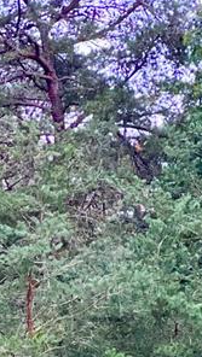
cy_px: 585
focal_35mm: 306
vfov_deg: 6.9
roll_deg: -0.7
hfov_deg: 4.0
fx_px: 2907
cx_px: 142
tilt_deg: +0.4
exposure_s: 1/121
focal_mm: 9
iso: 250
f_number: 2.8
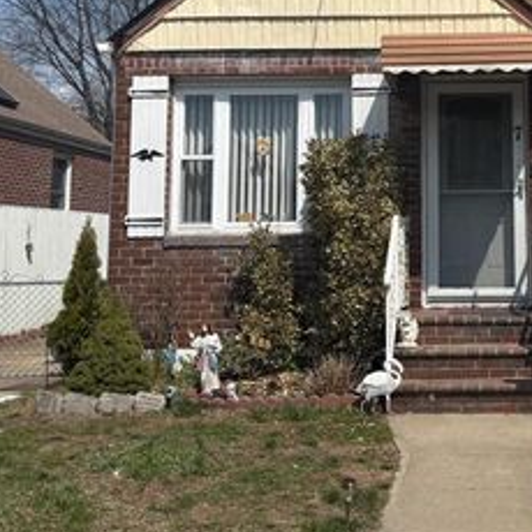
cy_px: 128
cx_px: 465
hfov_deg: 32.5
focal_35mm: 50
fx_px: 869
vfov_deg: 33.3
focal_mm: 5.96
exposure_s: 1/6329
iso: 50
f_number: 1.6
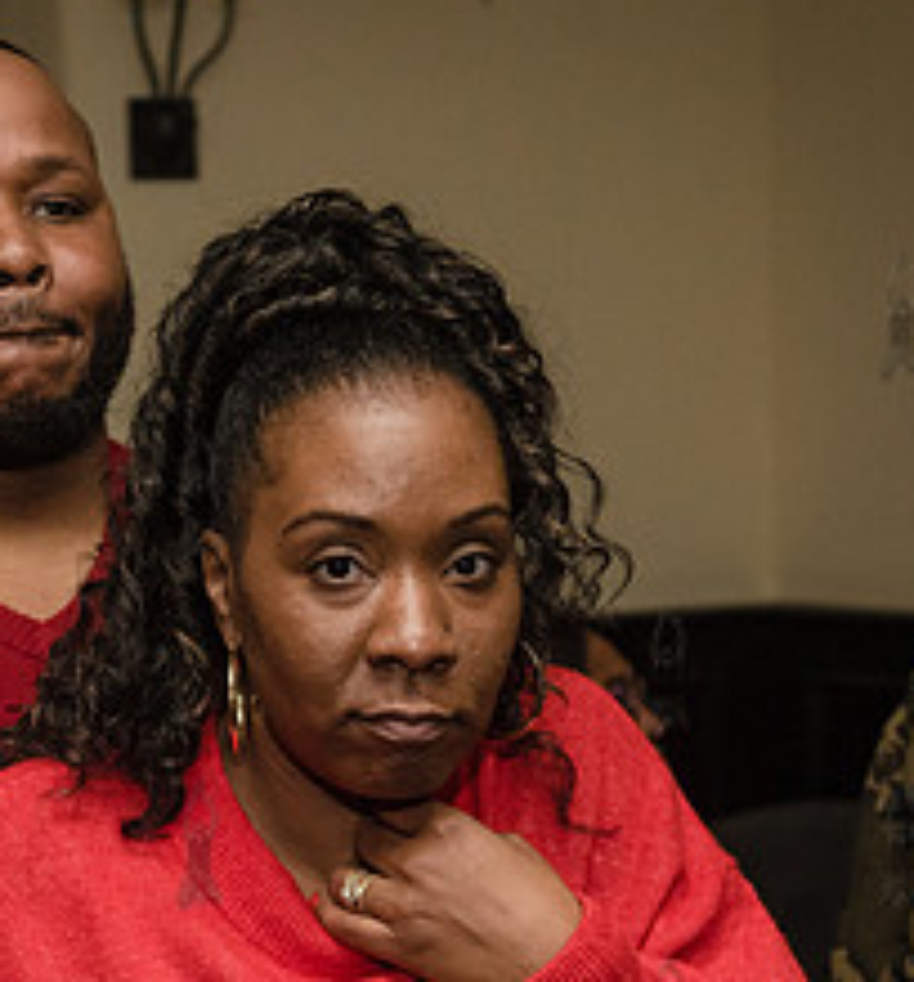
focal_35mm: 122
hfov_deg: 13.7
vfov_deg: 14.7
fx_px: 3781
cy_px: 843
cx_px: 242
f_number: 4.5
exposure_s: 1/250
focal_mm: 45
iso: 2000
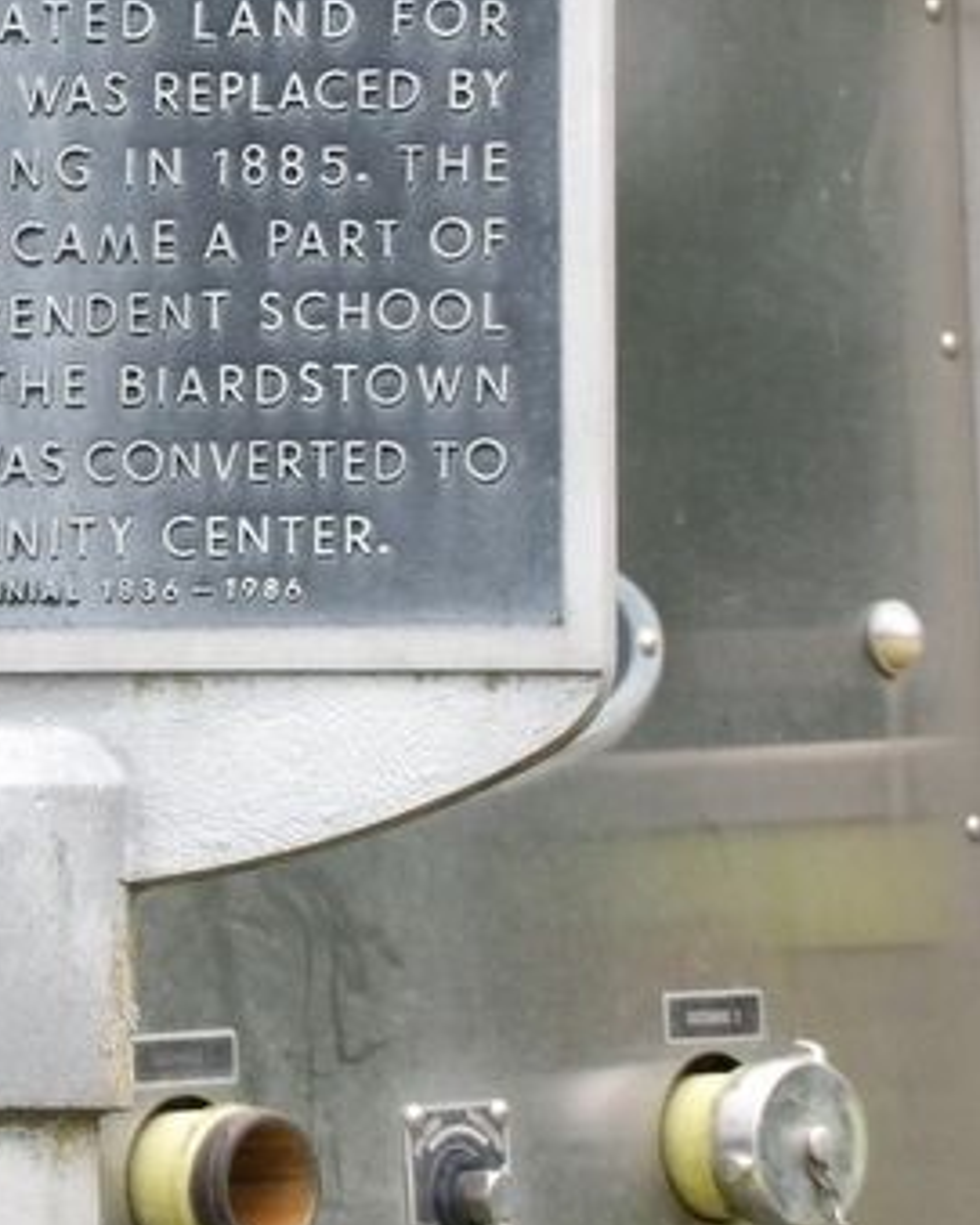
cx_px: 43
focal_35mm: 511
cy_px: -25
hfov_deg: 3.0
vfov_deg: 3.8
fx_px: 18535
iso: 407
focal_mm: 39.8
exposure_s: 1/50
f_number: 4.5
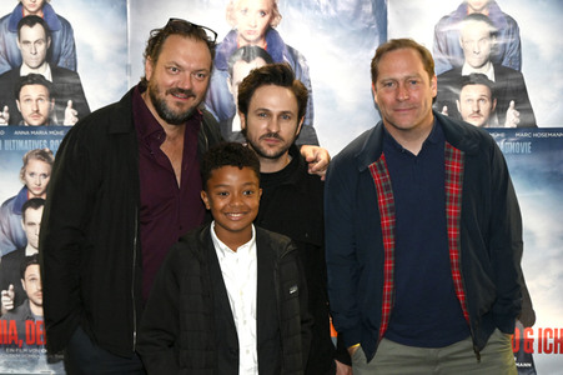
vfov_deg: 17.9
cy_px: 188
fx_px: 1188
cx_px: 282
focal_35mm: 76
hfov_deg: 26.7
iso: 5000
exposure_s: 1/200
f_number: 6
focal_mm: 76
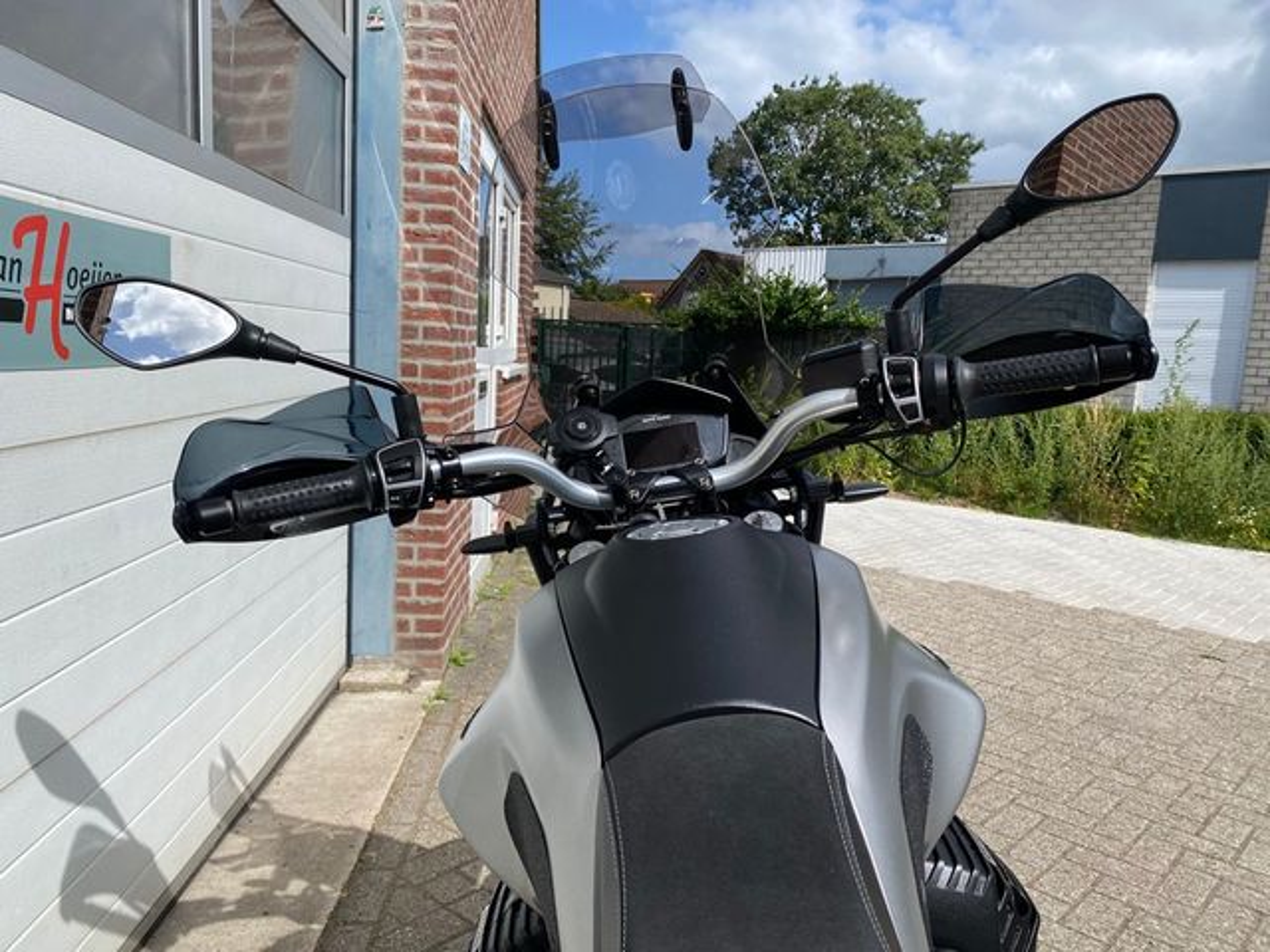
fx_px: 954
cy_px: 476
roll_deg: -4.0
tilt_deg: -8.1
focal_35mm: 26
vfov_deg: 53.1
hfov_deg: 67.3
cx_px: 635
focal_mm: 4.25
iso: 32
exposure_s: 1/3300
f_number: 1.8
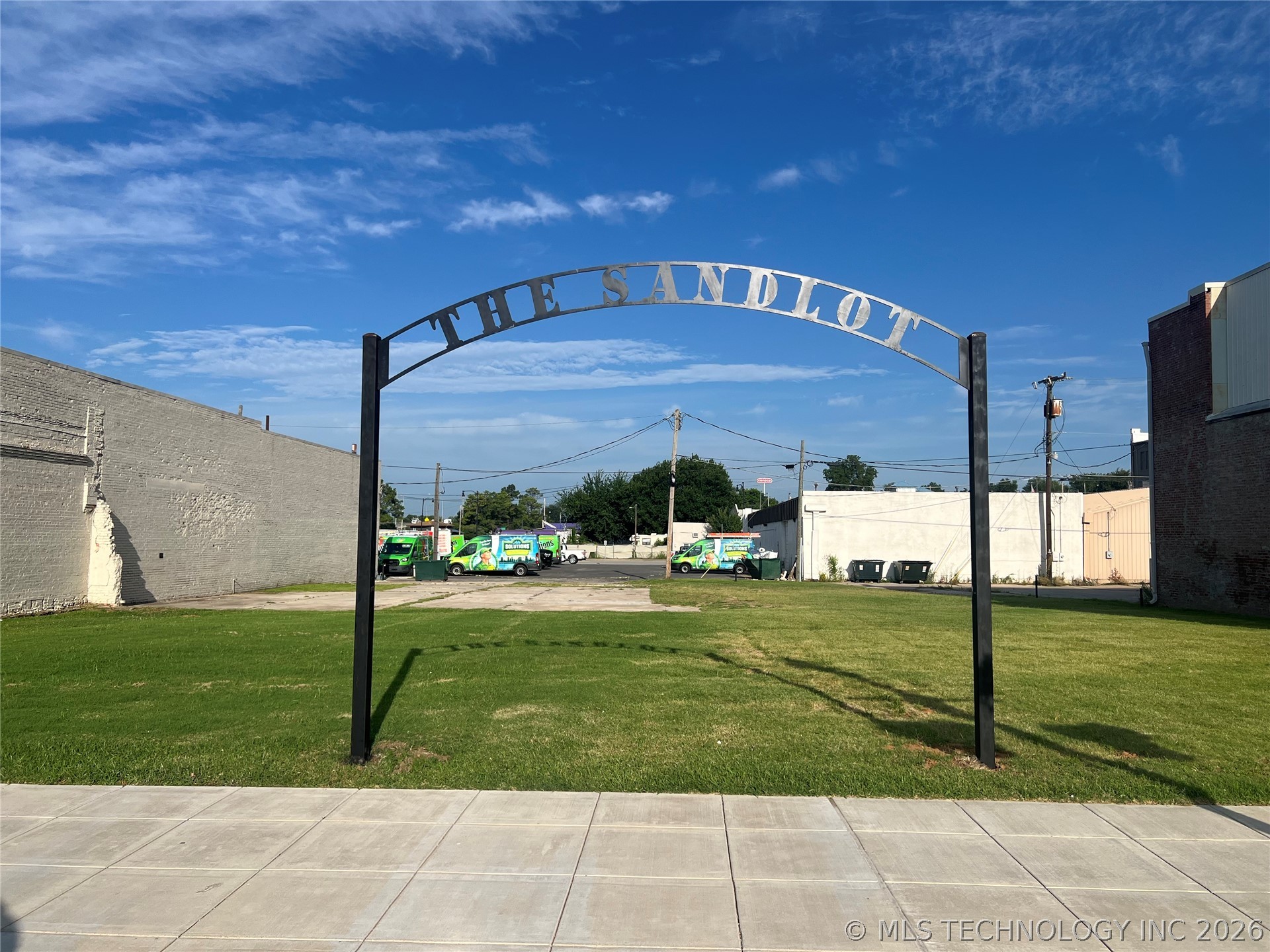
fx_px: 954
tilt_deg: +2.8
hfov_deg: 67.3
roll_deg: -0.6
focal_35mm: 26
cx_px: 635
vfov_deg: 53.1
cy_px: 476
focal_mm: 5.7
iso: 50
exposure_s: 1/6211
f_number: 1.5
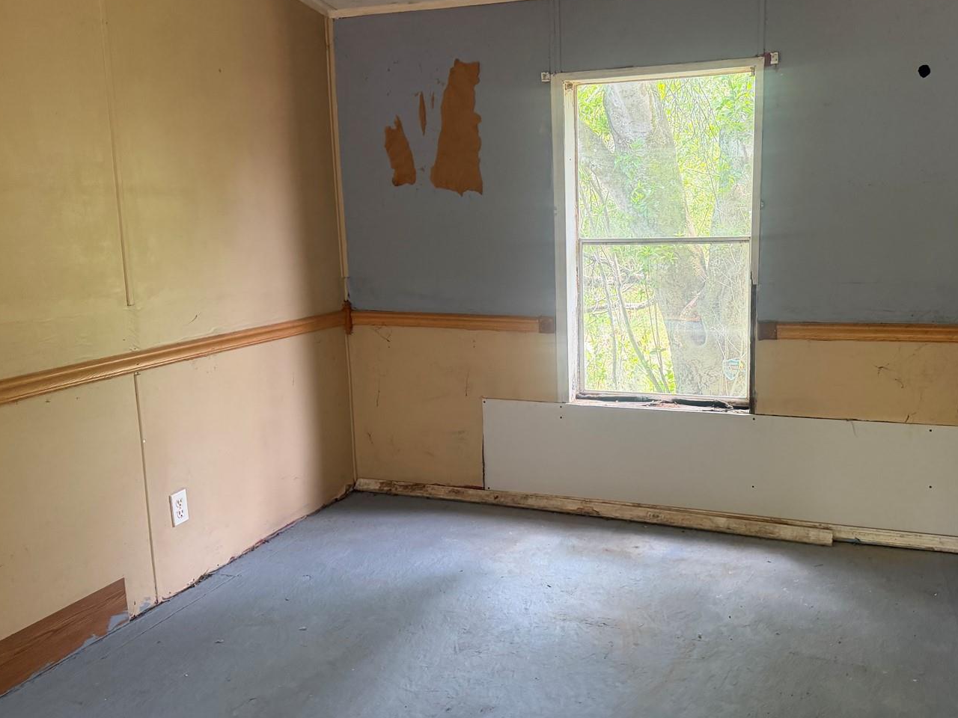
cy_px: 342
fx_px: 830
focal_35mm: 30
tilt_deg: -10.3
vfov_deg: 46.8
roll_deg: +1.8
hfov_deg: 59.7
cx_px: 554
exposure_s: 1/62
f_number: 1.78
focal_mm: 6.76
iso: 200
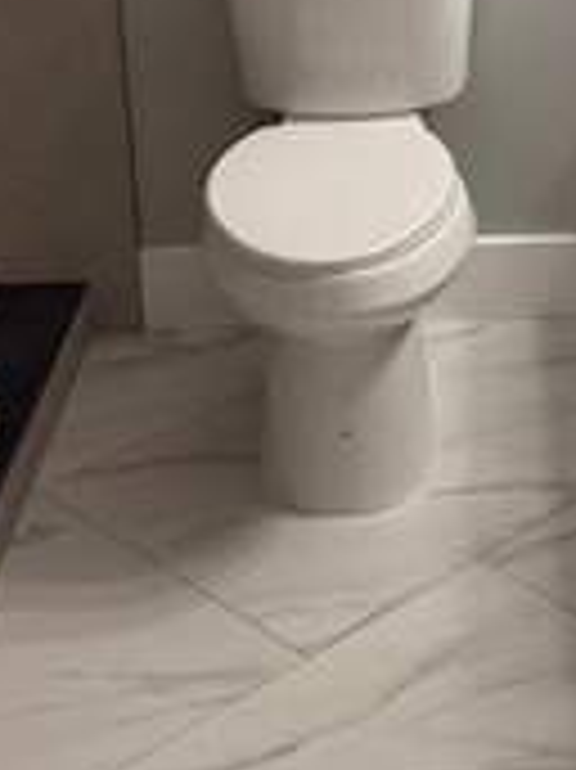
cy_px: 72
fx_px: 1999
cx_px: 549
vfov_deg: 21.3
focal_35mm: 90
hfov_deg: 16.1
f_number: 1.78
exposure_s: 1/120
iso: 160
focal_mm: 6.76
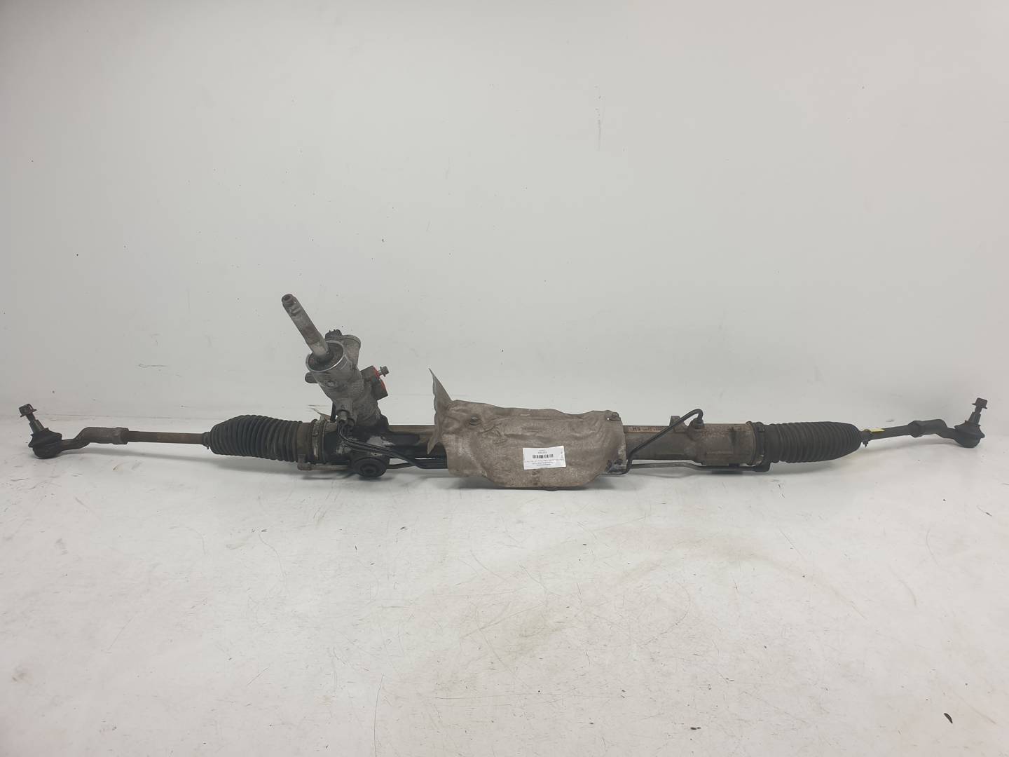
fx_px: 758
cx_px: 504
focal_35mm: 26
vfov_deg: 53.1
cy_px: 378
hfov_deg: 67.3
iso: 50
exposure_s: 1/255
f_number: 2.4
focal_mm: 4.3
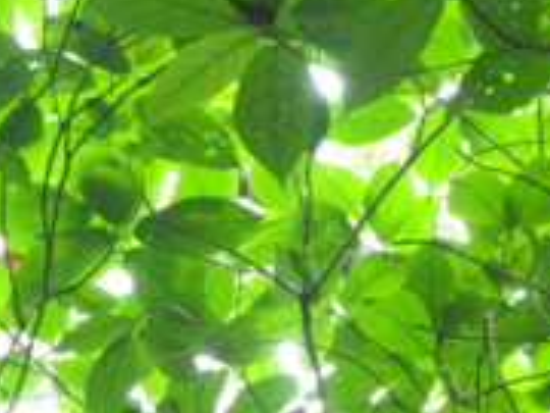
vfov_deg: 5.3
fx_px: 4417
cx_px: 599
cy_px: 150
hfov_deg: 7.1
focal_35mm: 278
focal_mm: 19.6
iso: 800
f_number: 4
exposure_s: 1/40
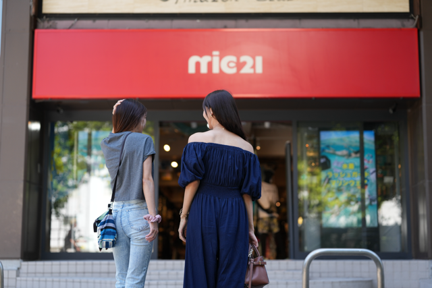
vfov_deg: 20.6
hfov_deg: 30.5
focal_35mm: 66
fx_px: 792
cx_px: 216
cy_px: 144
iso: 320
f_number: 2
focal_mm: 66
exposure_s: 1/800
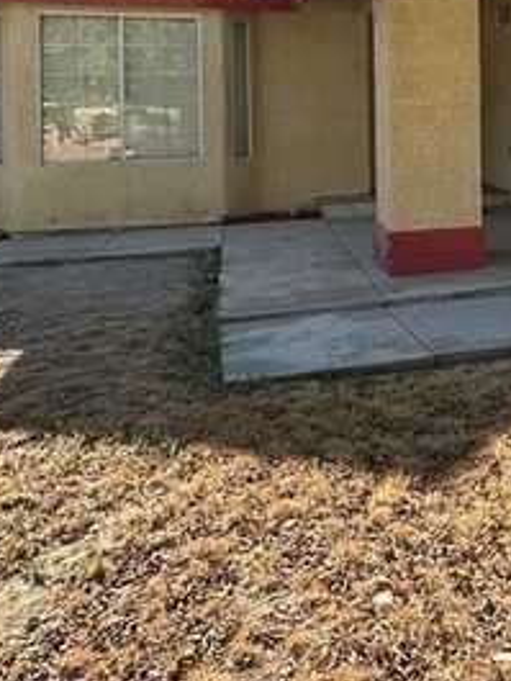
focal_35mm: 45
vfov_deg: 39.9
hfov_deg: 28.8
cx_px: 578
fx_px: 885
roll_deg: +0.1
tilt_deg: +1.0
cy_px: 112
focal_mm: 2.22
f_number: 2.2
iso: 40
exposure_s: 1/407
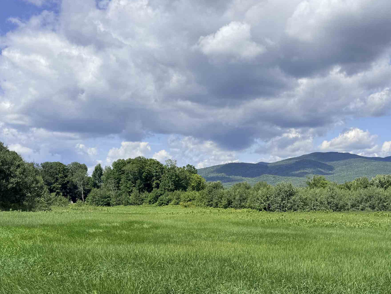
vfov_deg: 34.1
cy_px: 191
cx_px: 267
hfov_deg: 44.0
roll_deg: +0.4
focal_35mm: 42
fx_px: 475
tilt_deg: +1.5
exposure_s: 1/6711
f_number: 1.78
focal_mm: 6.76
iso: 80
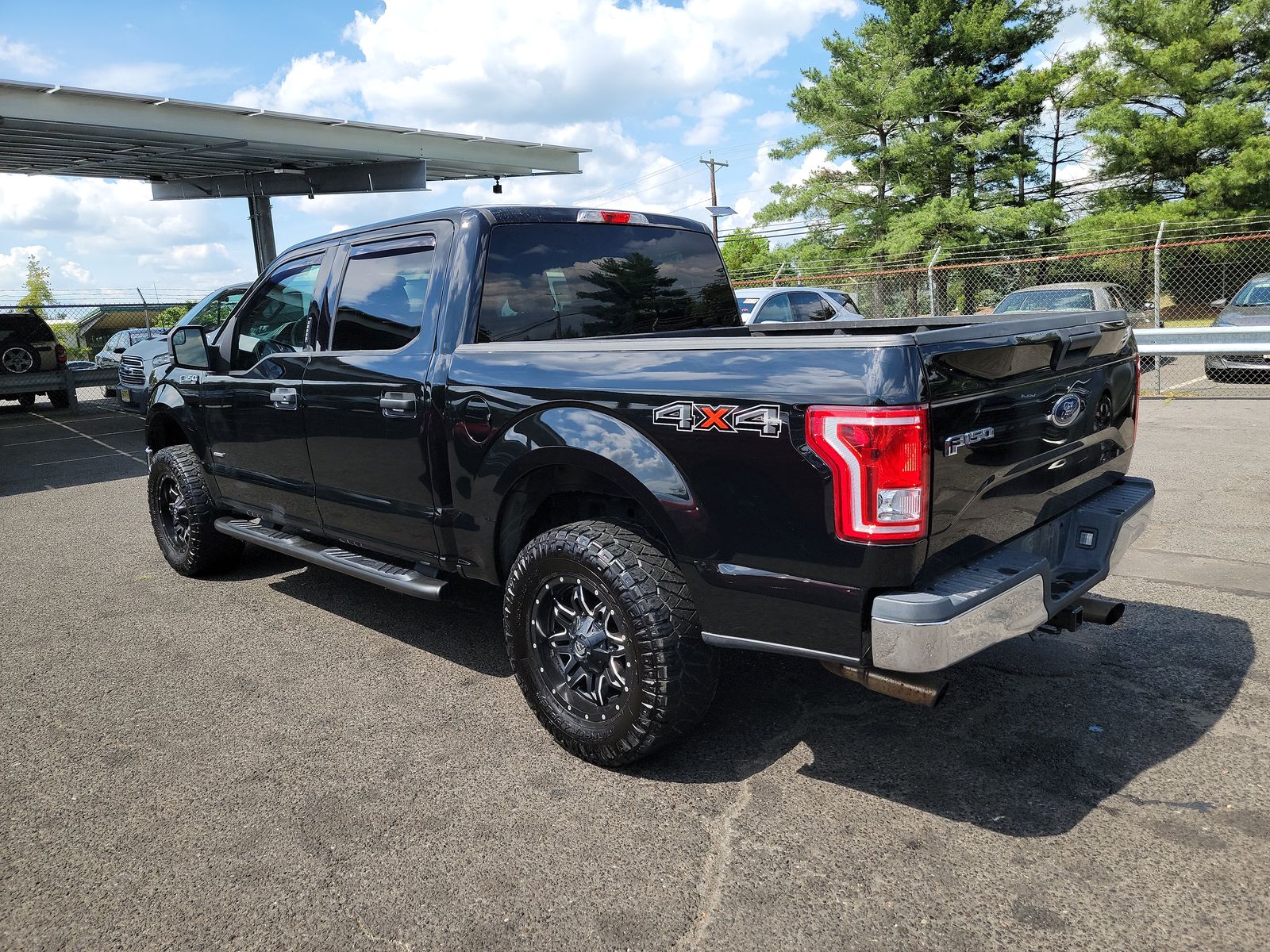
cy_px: 476
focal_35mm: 24
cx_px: 635
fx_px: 881
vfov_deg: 56.8
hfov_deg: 71.6
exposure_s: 1/513
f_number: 1.8
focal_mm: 6.7
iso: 50
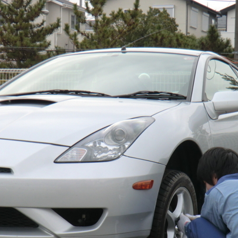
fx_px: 747
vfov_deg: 18.0
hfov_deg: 18.1
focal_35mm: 96
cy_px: 172
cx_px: 142
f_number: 4.2
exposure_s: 1/60
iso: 100
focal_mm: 9.8
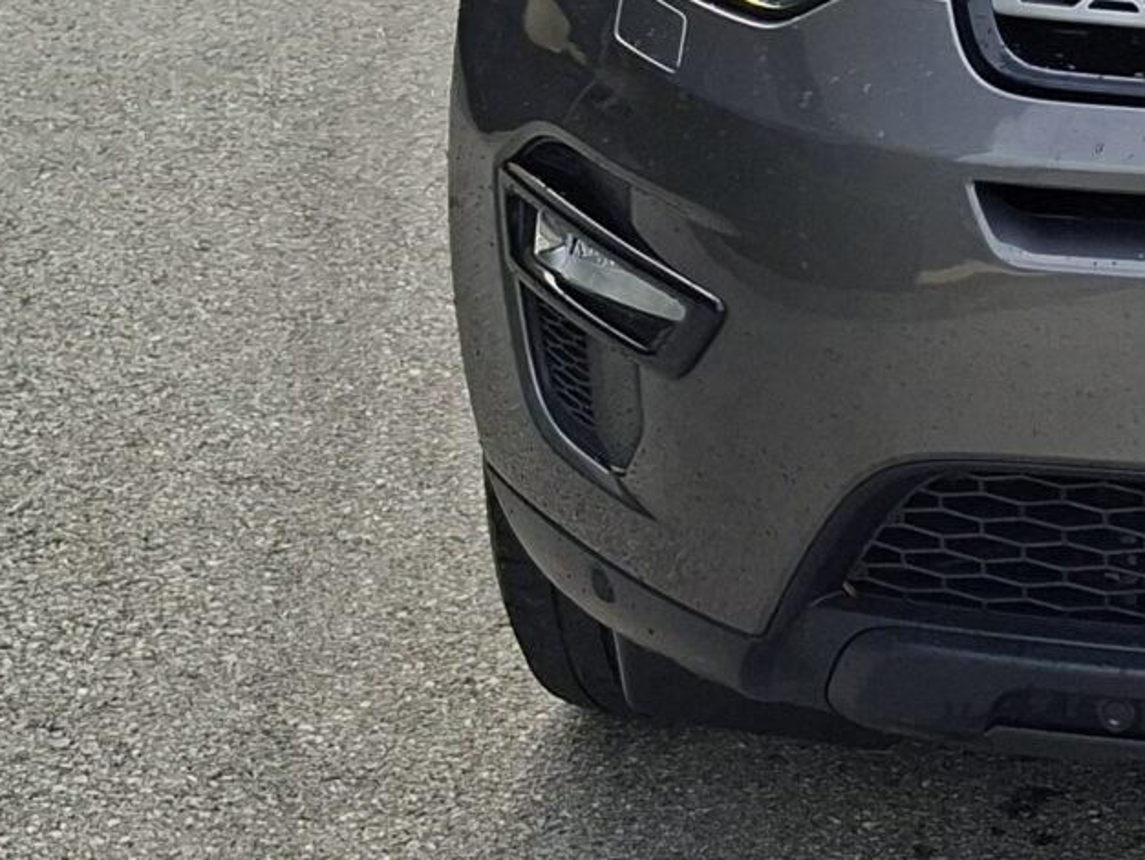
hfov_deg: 19.3
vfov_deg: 15.4
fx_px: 3110
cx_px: 1471
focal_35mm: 94
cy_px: -60
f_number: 1.8
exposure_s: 1/1027
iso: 50
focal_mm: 5.54
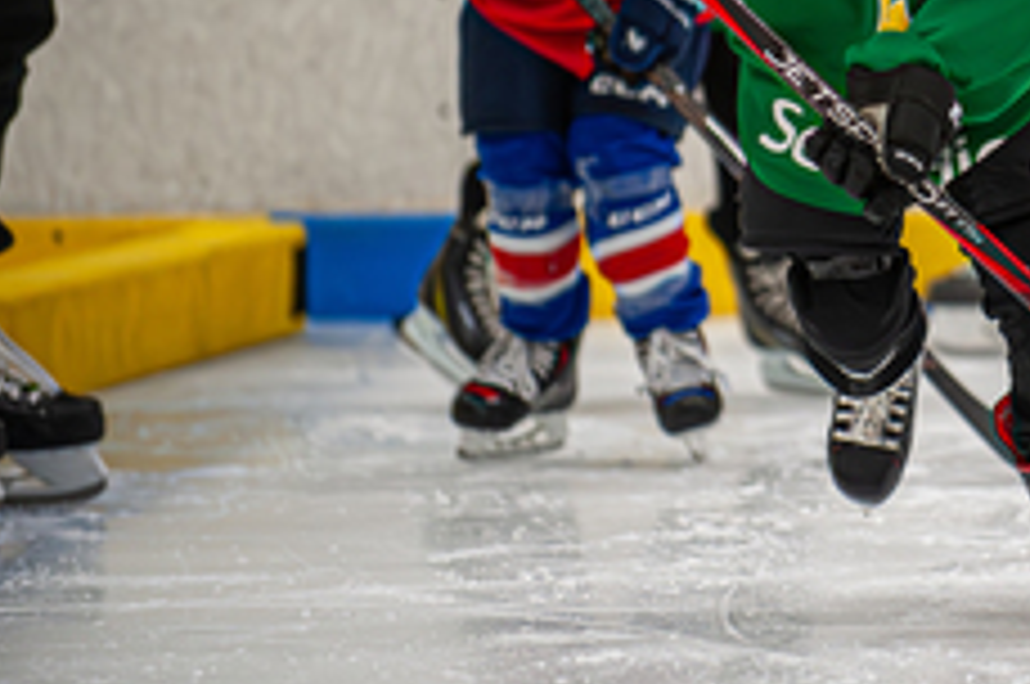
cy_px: 79
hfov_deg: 5.4
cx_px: 1034
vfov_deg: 3.6
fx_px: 10800
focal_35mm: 378
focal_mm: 180
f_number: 2.8
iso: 1600
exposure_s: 1/800
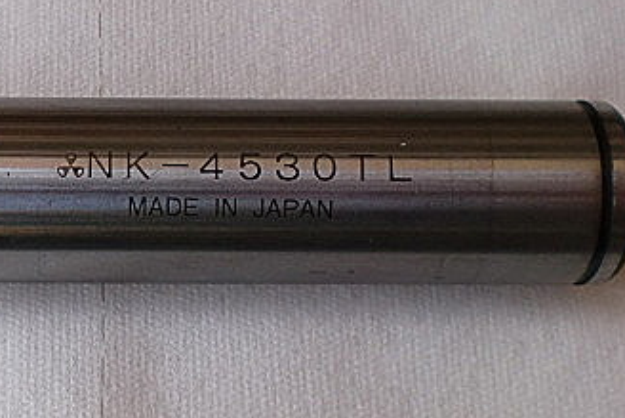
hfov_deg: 27.9
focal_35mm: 71
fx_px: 1233
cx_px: 126
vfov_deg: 19.2
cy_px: 221
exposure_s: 1/60
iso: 160
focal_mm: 6.3
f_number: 3.1
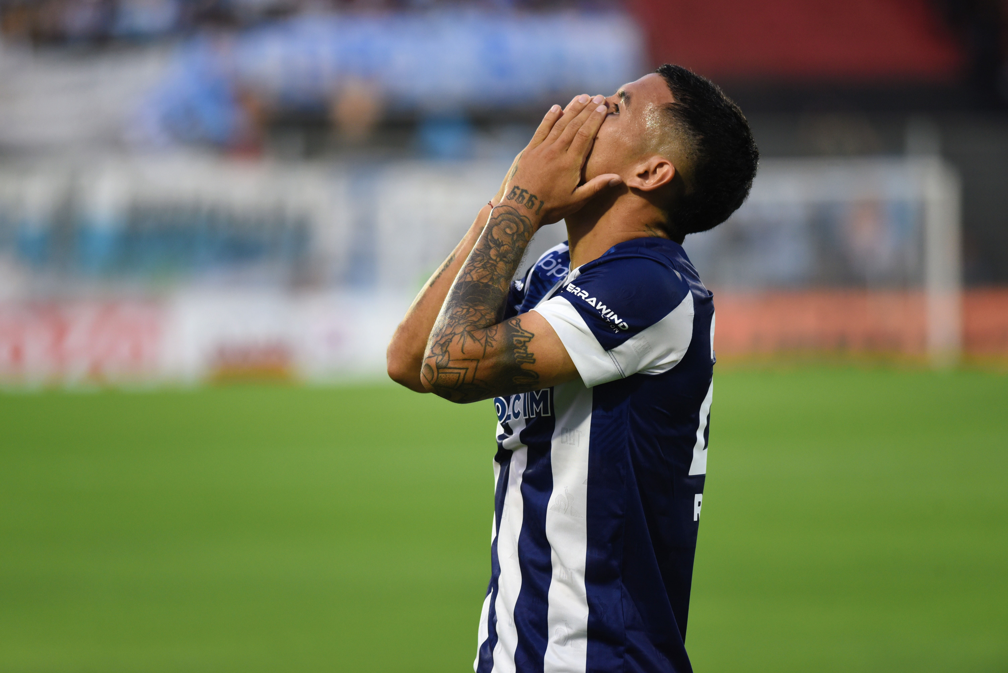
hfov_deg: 6.9
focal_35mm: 300
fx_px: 8403
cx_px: 504
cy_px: 336
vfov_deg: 4.6
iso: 1250
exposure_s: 1/1000
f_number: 4
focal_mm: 300
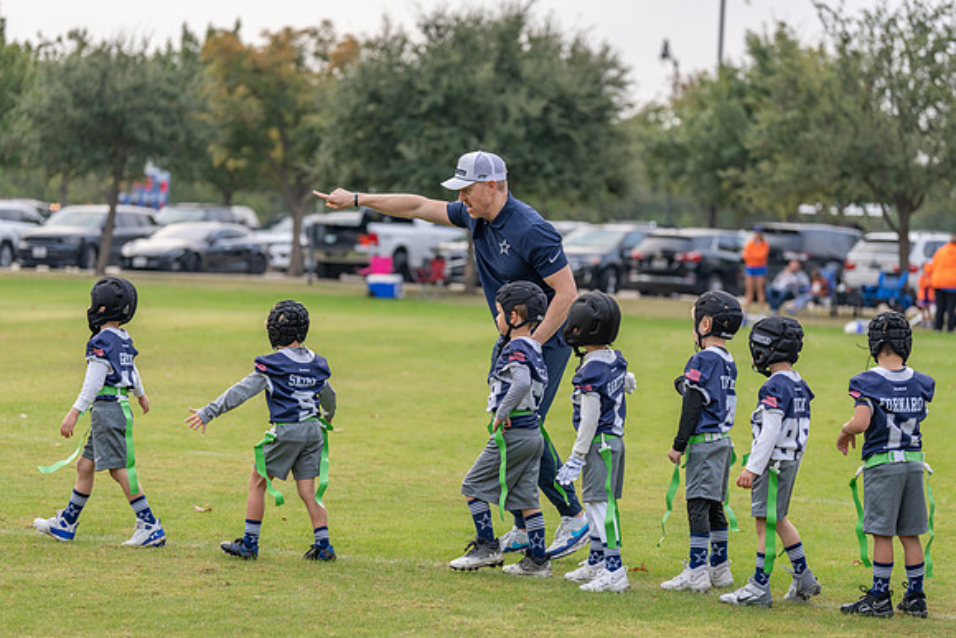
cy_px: 319
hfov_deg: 18.9
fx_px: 2869
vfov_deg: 12.7
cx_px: 478
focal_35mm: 108
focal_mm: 108
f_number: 2.8
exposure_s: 1/500
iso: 200
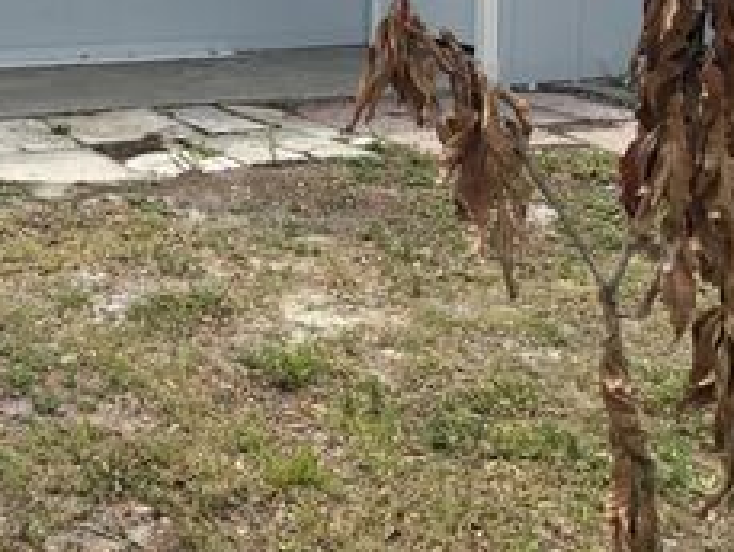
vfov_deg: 20.9
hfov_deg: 27.1
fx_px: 1421
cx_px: -26
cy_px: -55
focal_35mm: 67
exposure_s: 1/3425
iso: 80
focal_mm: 6.76
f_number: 1.78
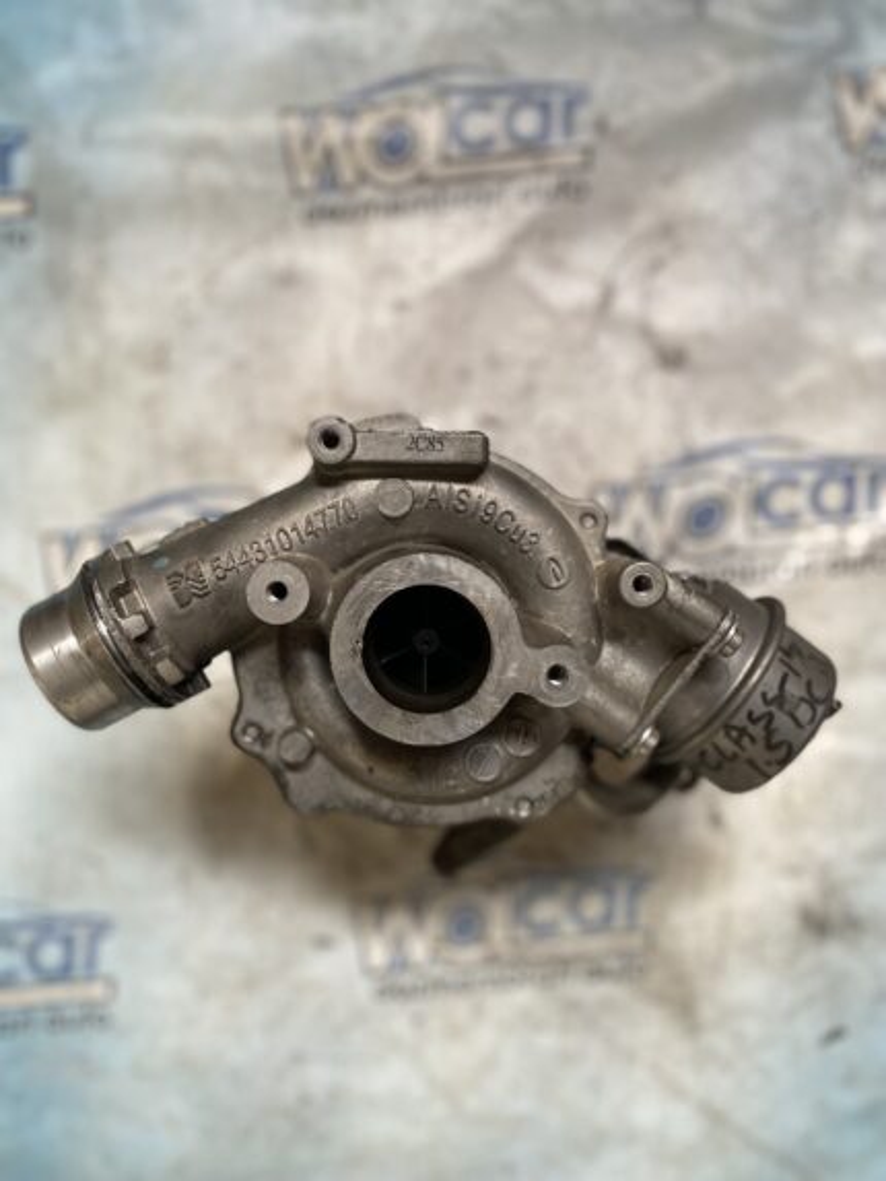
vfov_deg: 67.3
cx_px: 443
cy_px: 590
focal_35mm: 26
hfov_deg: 53.1
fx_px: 887
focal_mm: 4.25
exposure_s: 1/50
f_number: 1.8
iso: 160
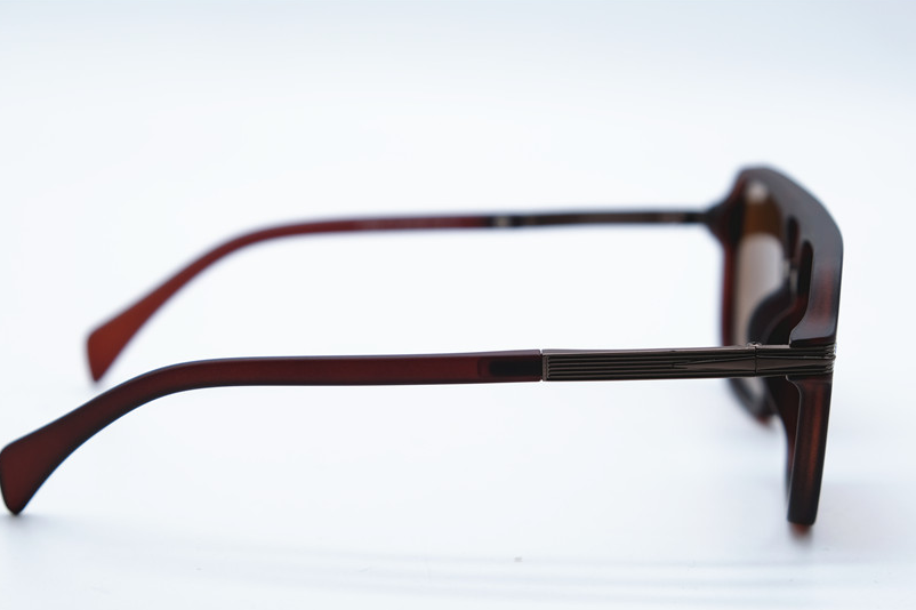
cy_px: 377
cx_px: 418
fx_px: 2187
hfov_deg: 23.6
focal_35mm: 86
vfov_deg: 15.9
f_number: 5
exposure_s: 1/220
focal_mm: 46.3
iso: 160
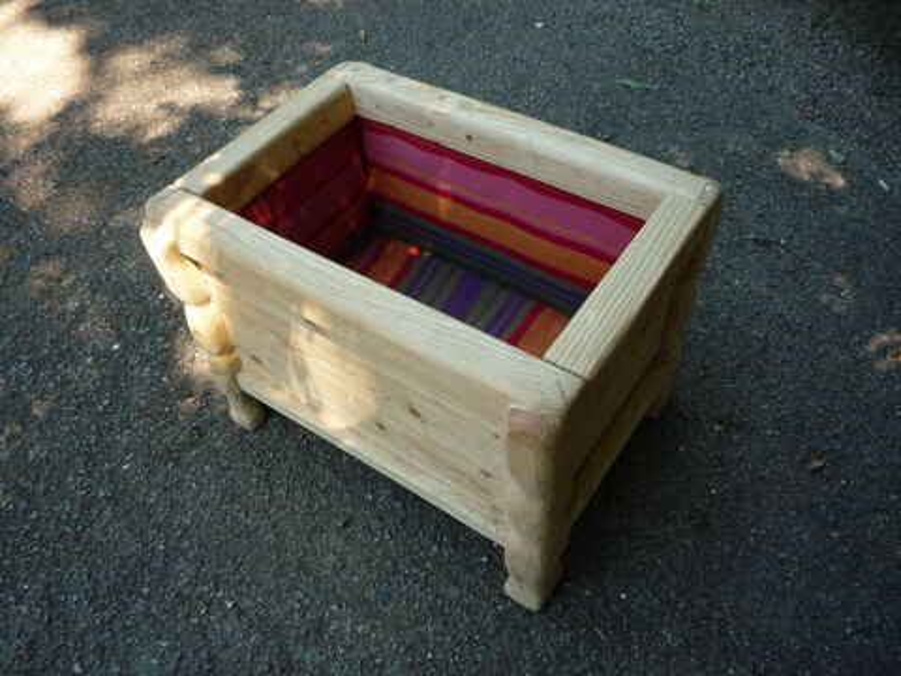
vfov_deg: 46.8
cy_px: 338
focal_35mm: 30
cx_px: 450
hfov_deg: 60.0
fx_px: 781
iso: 100
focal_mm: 5.2
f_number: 4
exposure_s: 1/100
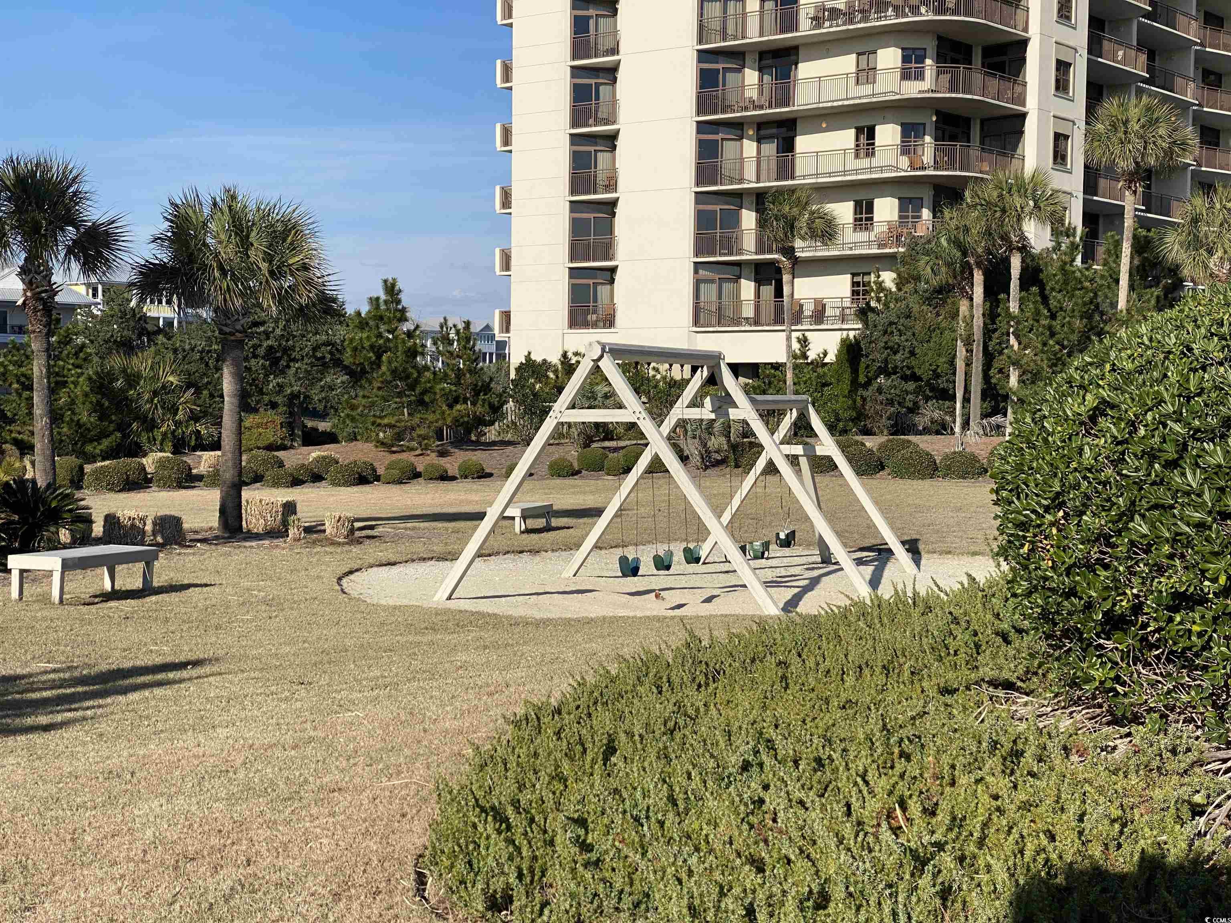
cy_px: 462
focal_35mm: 52
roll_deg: -0.6
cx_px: 616
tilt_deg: -2.5
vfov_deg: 28.0
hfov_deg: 36.8
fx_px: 1849
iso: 20
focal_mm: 6
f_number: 2
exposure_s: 1/1712
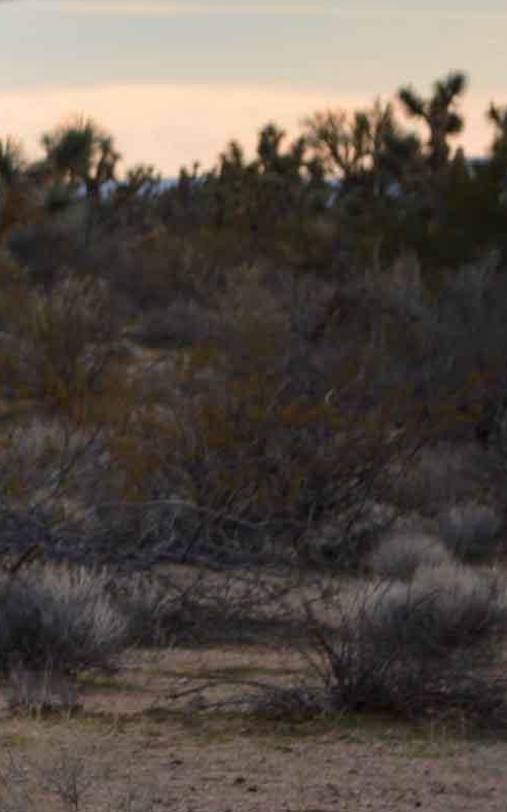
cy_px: 463
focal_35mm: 319
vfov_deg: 6.6
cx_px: -869
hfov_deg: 4.0
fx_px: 7052
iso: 200
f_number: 6.3
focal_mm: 55
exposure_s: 1/160
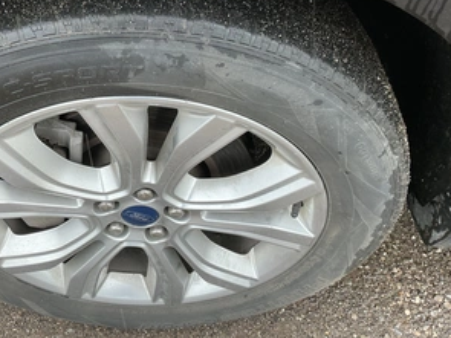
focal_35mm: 38
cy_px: 133
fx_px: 495
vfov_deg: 37.5
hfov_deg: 48.3
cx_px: 156
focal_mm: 3
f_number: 1.8
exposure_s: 1/122
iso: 40
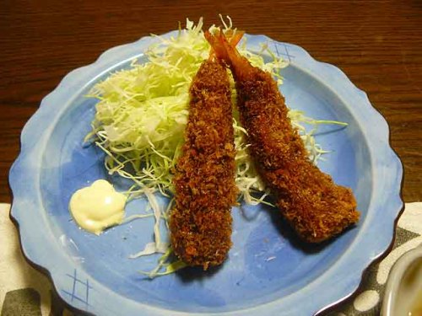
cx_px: 211
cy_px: 158
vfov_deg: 39.7
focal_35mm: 36
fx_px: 439
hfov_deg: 51.4
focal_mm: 6
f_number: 2.8
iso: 200
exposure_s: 1/6
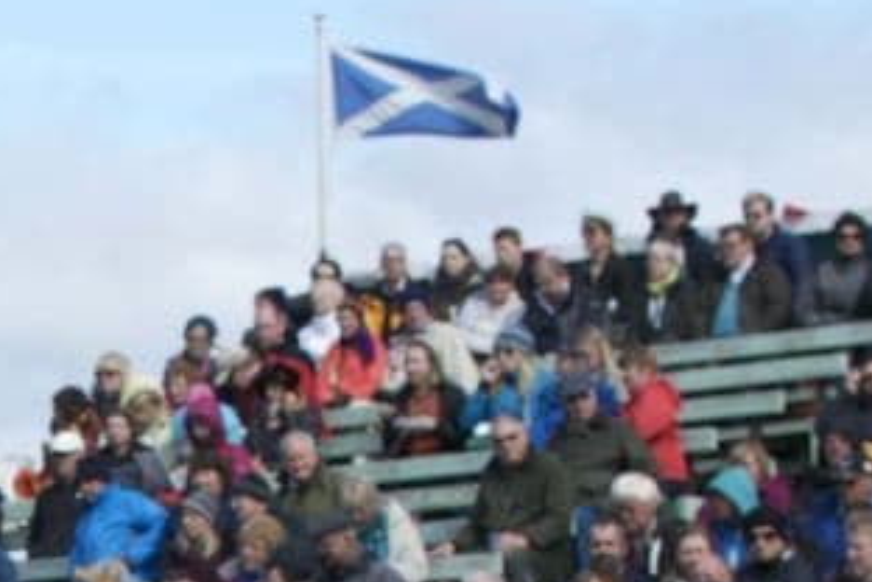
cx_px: -506
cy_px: 1163
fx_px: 5209
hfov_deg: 9.3
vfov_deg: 6.2
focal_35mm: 215
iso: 200
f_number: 6.3
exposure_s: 1/640
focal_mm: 35
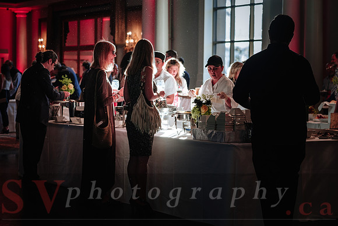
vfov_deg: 15.5
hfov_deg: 23.1
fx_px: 826
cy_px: 113
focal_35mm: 88
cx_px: 169
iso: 400
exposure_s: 1/100
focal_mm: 58.7
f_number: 2.8
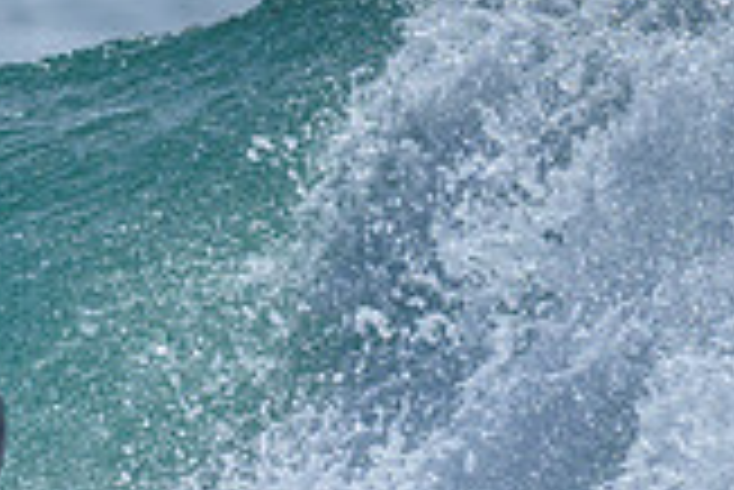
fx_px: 79586
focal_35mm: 3900
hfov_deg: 0.5
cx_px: -107
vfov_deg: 0.4
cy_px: 495
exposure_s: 1/2000
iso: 110
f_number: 6.3
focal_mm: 800
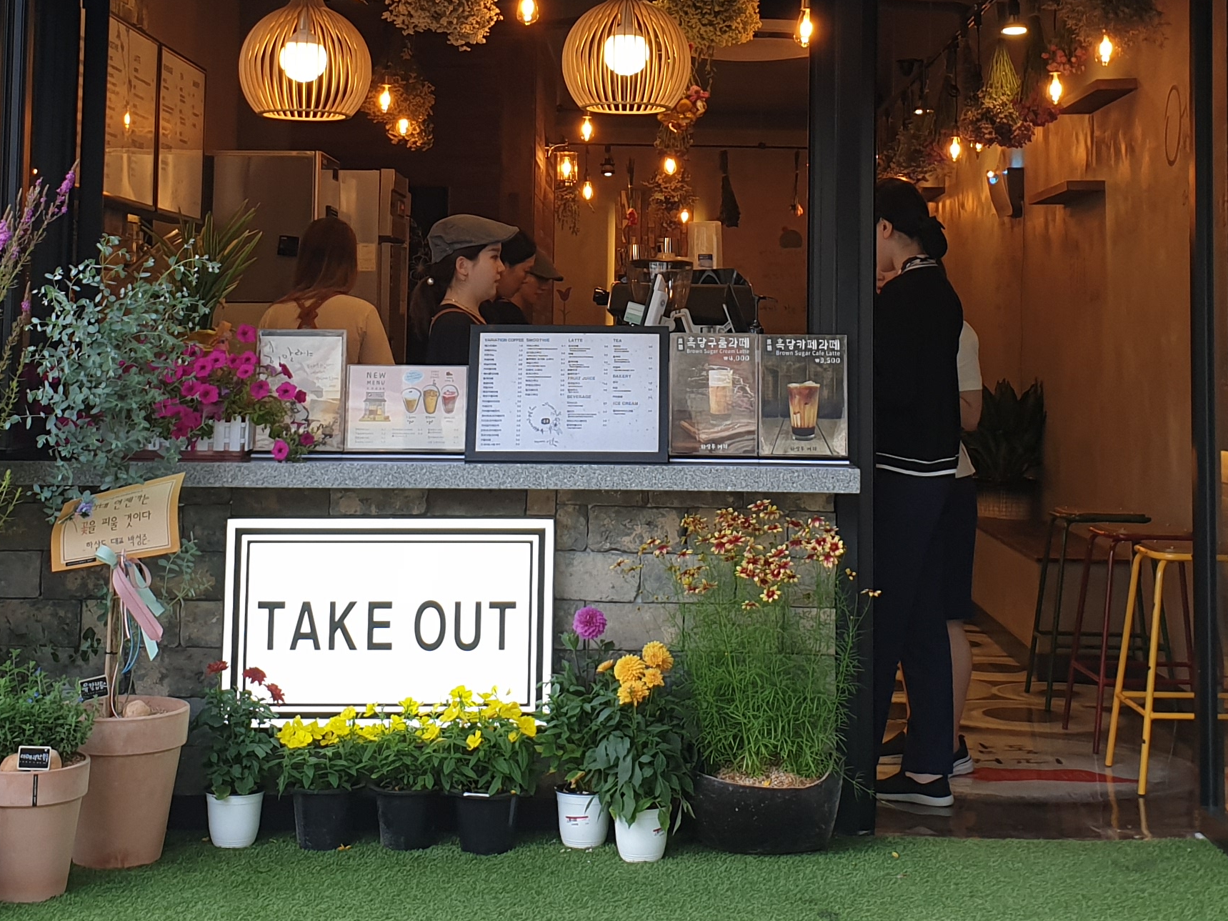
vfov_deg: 23.6
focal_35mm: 61
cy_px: 146
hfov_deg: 31.7
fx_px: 2164
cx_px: 667
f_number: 2.4
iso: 50
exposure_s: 1/120
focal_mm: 4.3
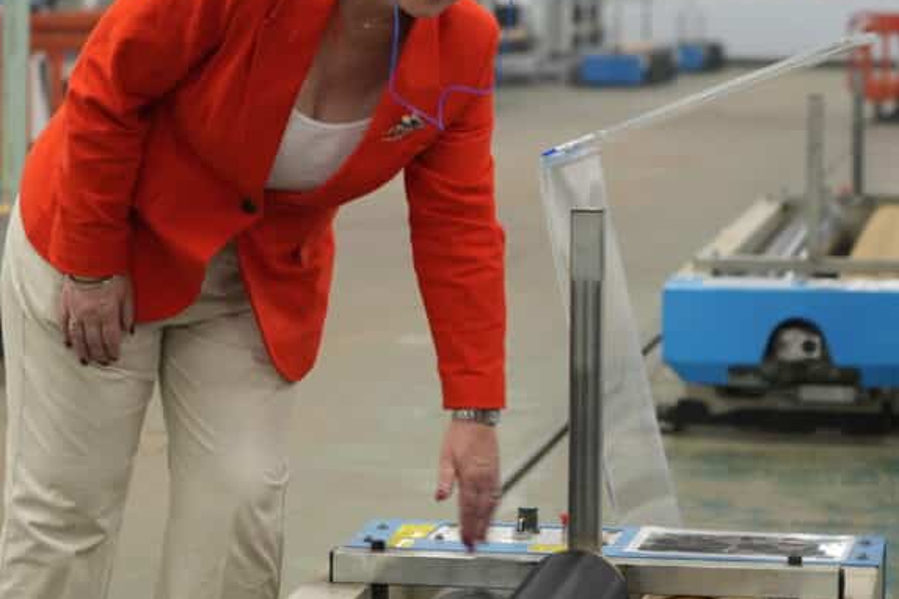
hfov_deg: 15.3
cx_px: 377
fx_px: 3346
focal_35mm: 134
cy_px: 264
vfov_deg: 10.2
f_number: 4
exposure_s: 1/80
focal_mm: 75
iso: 640
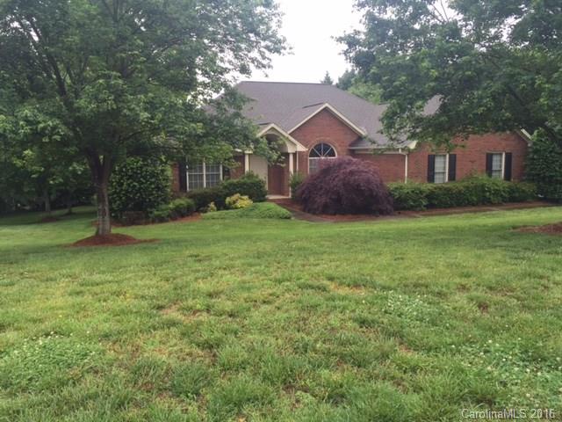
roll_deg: -0.3
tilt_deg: -5.7
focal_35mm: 29
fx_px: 471
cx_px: 281
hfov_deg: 61.7
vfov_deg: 48.2
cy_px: 211
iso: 32
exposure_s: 1/380
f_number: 2.2
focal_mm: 4.15
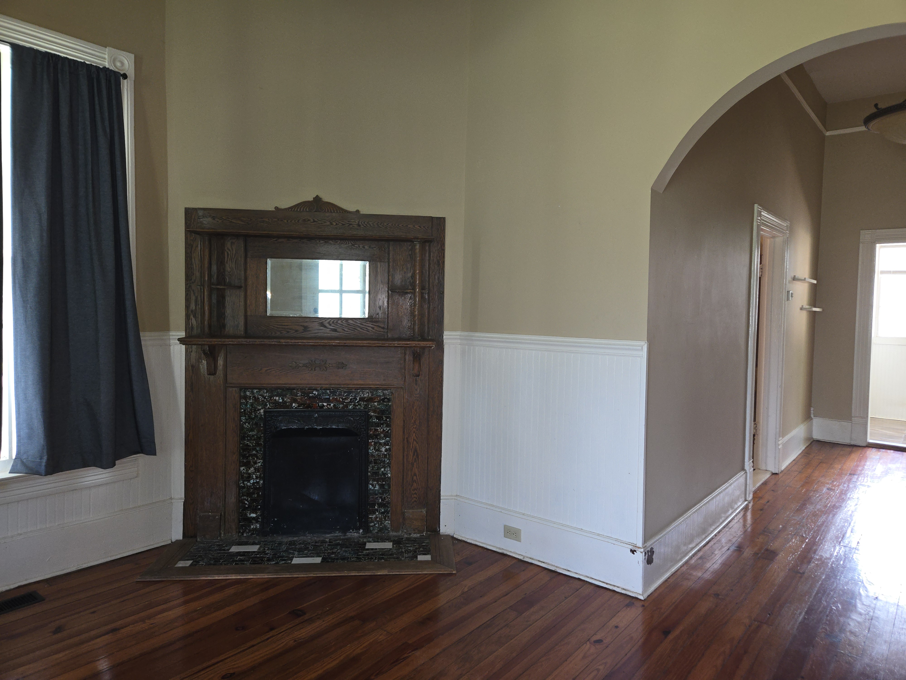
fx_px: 602
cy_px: 340
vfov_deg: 58.9
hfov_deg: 73.9
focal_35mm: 23
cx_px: 453
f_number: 1.8
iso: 125
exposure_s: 1/24
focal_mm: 5.4
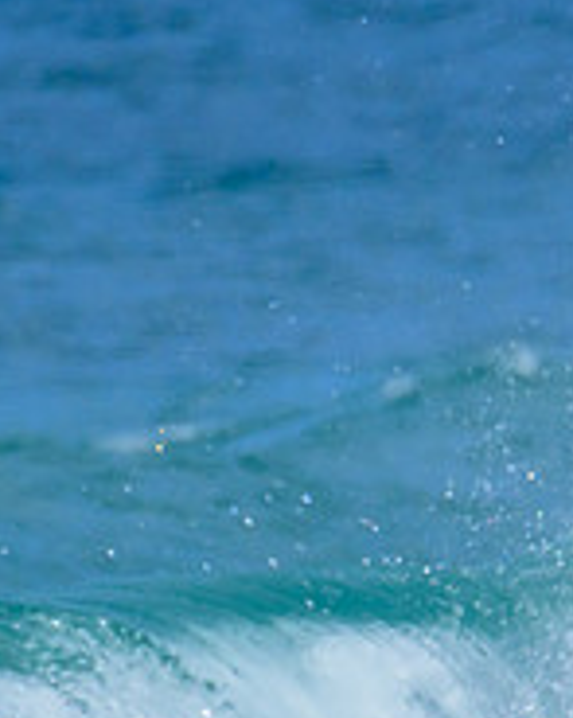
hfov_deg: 0.5
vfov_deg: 0.6
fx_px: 69121
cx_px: 746
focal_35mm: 3258
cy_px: 659
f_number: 11
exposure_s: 1/2000
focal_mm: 800
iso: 800
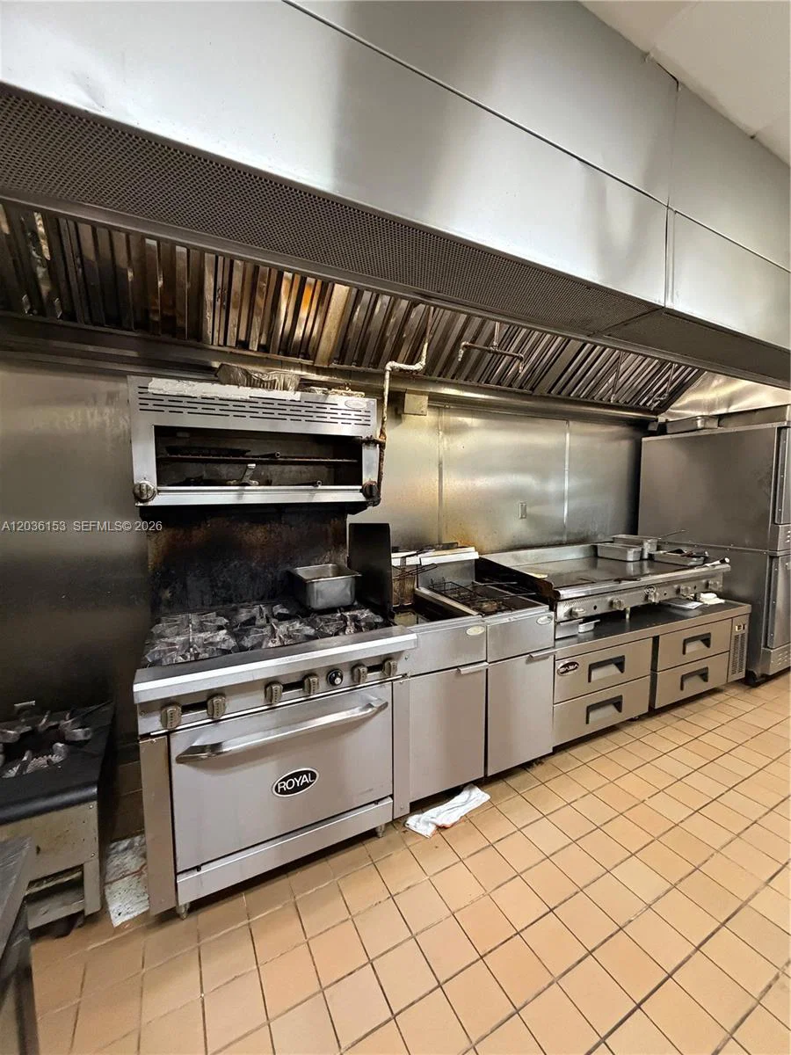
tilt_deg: -4.7
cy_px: 528
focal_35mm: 14
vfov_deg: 102.1
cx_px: 396
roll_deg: +0.7
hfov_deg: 85.7
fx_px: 427
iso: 800
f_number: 2.2
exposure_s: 1/60
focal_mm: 2.22
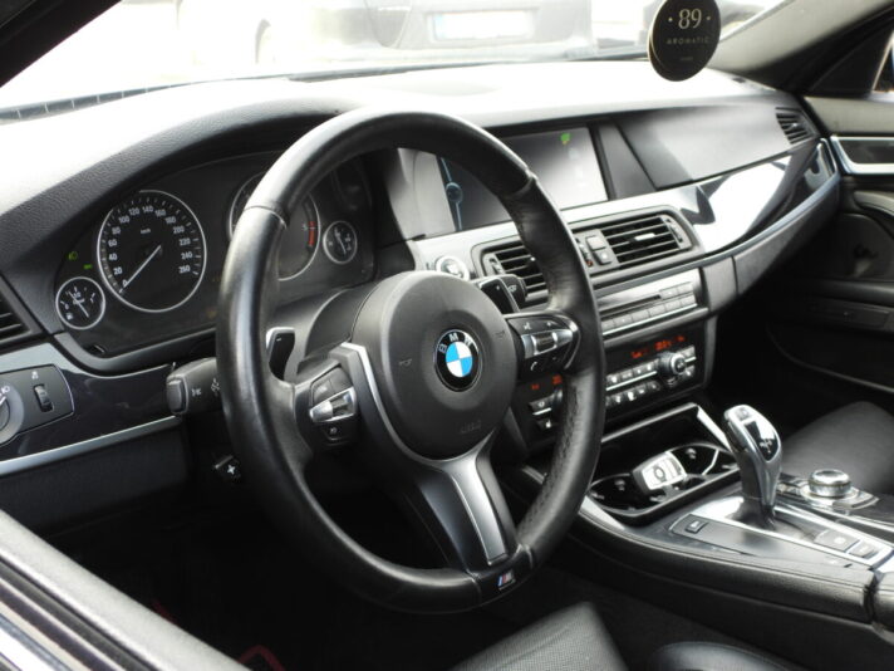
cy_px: 336
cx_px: 447
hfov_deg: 45.8
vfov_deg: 35.1
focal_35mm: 41
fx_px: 1059
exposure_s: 1/50
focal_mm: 7.4
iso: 100
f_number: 3.2
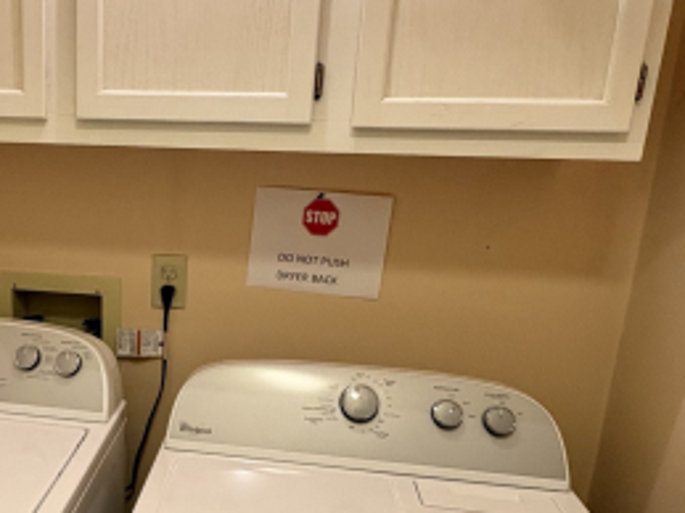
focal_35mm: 36
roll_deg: -0.8
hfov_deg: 48.6
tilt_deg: -14.2
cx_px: 141
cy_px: 307
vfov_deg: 39.5
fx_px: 712
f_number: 2.2
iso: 400
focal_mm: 2.22
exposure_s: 1/60
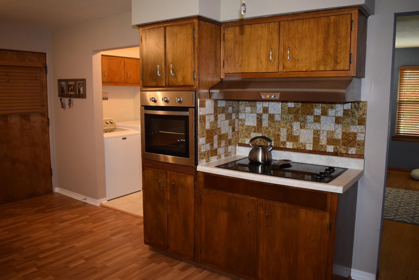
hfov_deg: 61.9
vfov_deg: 43.6
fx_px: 349
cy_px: 140
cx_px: 210
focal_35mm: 30
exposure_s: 1/60
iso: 2000
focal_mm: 20
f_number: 3.5
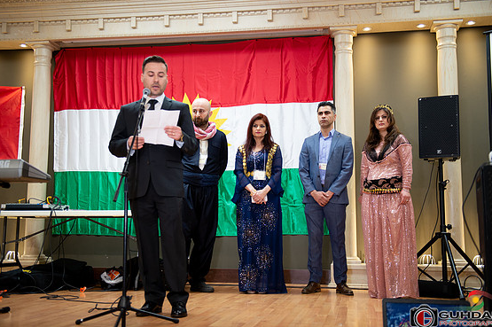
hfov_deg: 42.8
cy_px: 160
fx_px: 628
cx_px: 252
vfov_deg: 29.2
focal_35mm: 46
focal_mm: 44
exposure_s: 1/160
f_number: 2.8
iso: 900
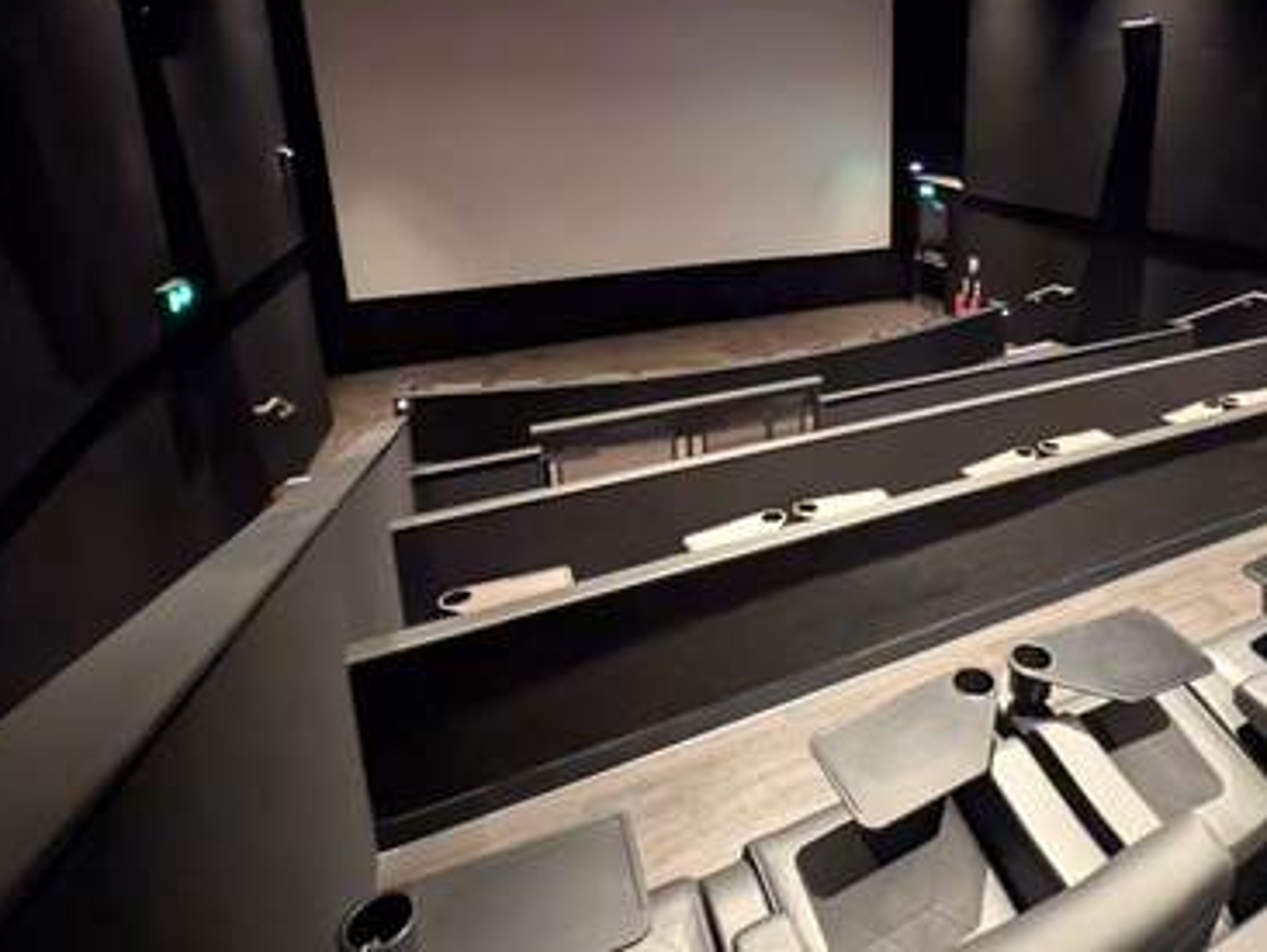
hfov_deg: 75.1
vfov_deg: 61.4
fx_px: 769
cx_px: 897
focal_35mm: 21
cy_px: 291
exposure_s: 1/2.6
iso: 3141
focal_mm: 2.23
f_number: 1.95
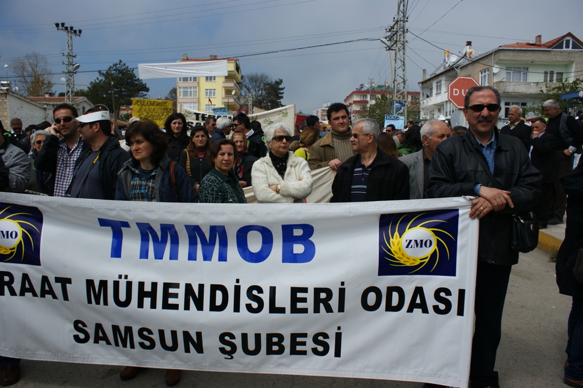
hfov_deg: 67.4
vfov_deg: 47.9
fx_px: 437
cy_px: 194
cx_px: 292
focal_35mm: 27
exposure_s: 1/2500
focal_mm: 18
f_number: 4.5
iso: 100
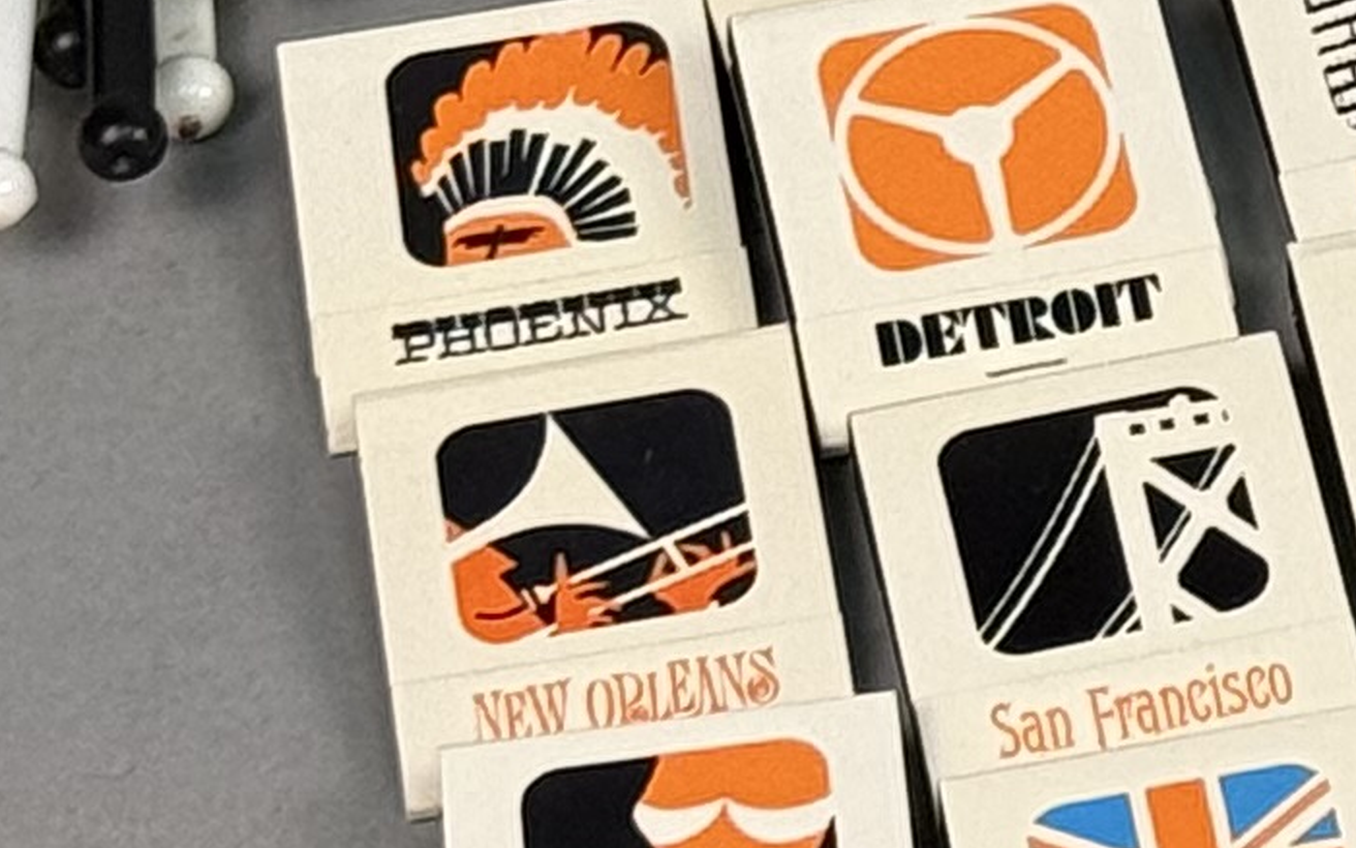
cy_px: -1237
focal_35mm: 293
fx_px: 10831
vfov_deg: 4.4
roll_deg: -0.7
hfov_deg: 6.9
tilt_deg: -34.9
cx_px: 2797
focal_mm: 6.76
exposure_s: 1/120
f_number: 1.78
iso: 64
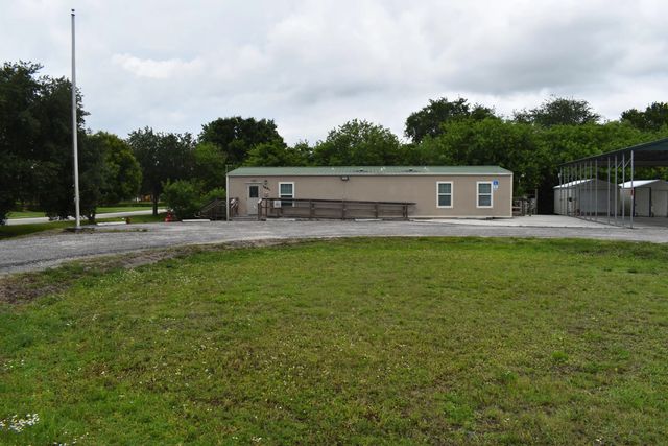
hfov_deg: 67.4
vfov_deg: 48.0
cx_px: 334
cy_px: 223
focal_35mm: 27
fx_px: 501
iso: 100
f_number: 9
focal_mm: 18
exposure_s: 1/320
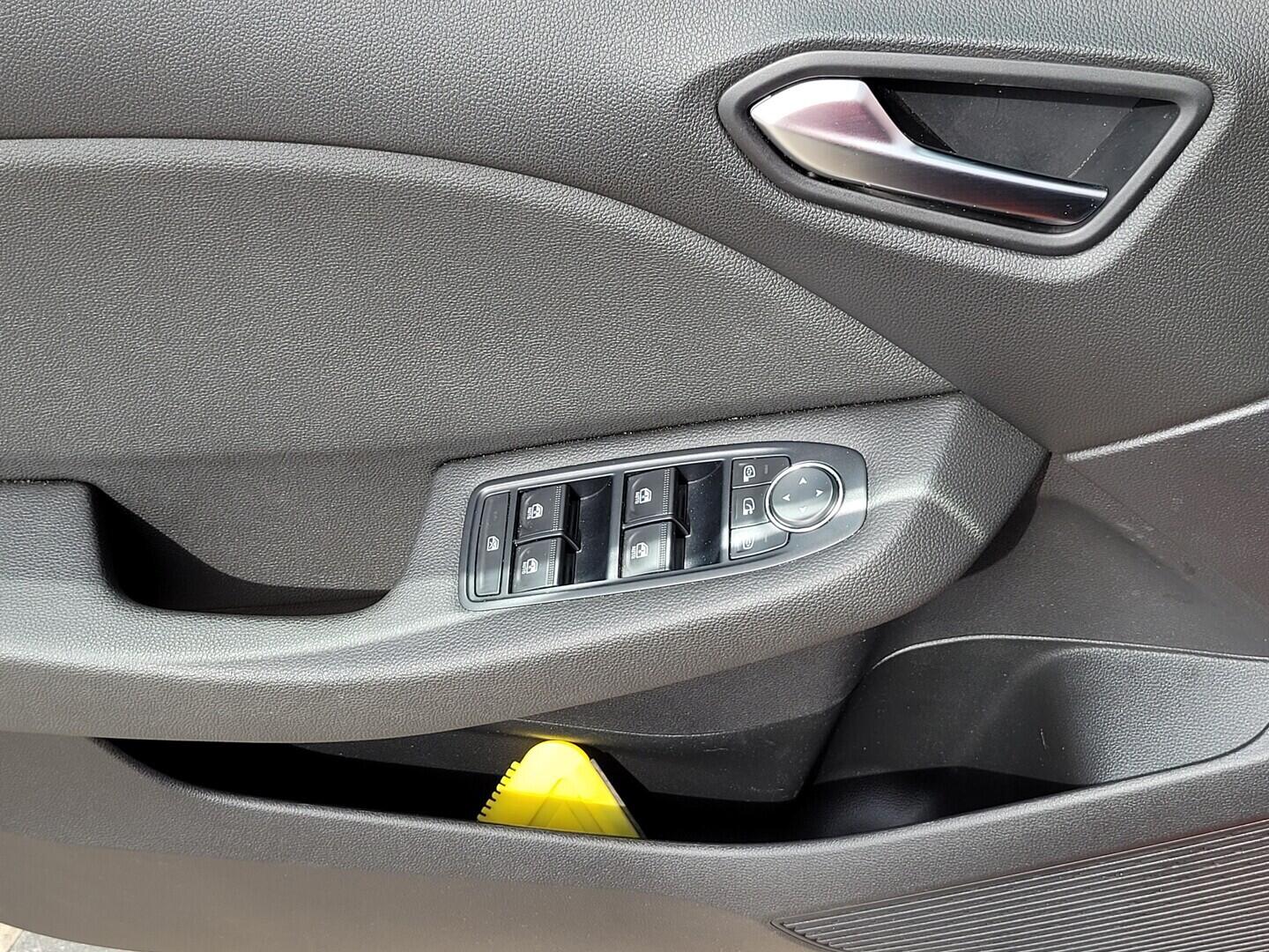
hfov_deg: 67.3
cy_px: 476
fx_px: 953
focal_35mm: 26
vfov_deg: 53.1
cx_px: 634
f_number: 1.8
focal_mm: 5.4
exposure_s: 1/657
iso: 40
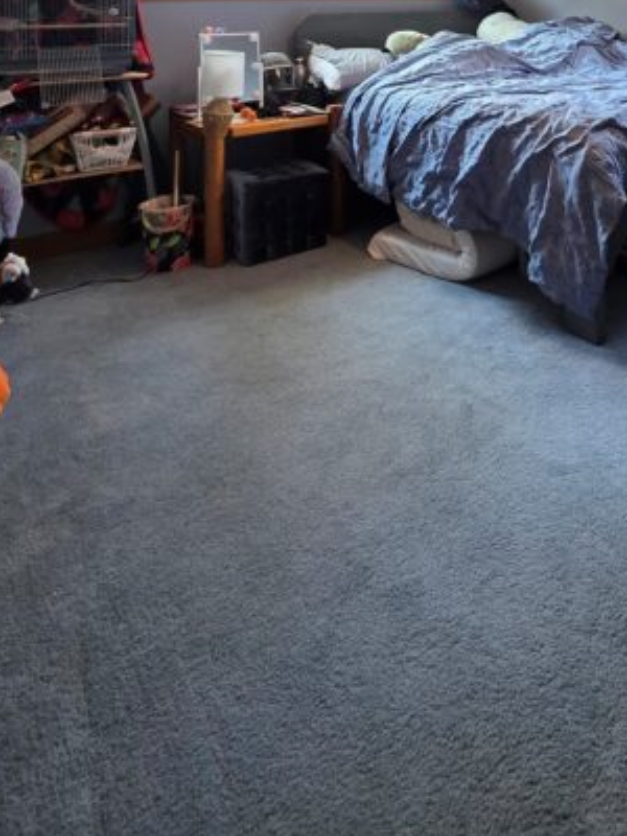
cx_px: 516
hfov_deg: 49.4
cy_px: 17
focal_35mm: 26
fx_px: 628
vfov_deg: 54.1
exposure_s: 1/60
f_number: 1.9
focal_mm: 2.2
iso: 200
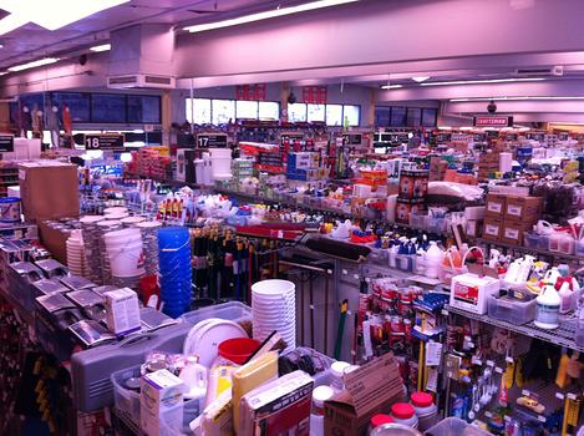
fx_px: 589
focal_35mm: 35
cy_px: 218
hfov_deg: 52.7
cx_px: 292
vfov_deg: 40.6
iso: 80
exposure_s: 1/40
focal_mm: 3.85
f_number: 2.8
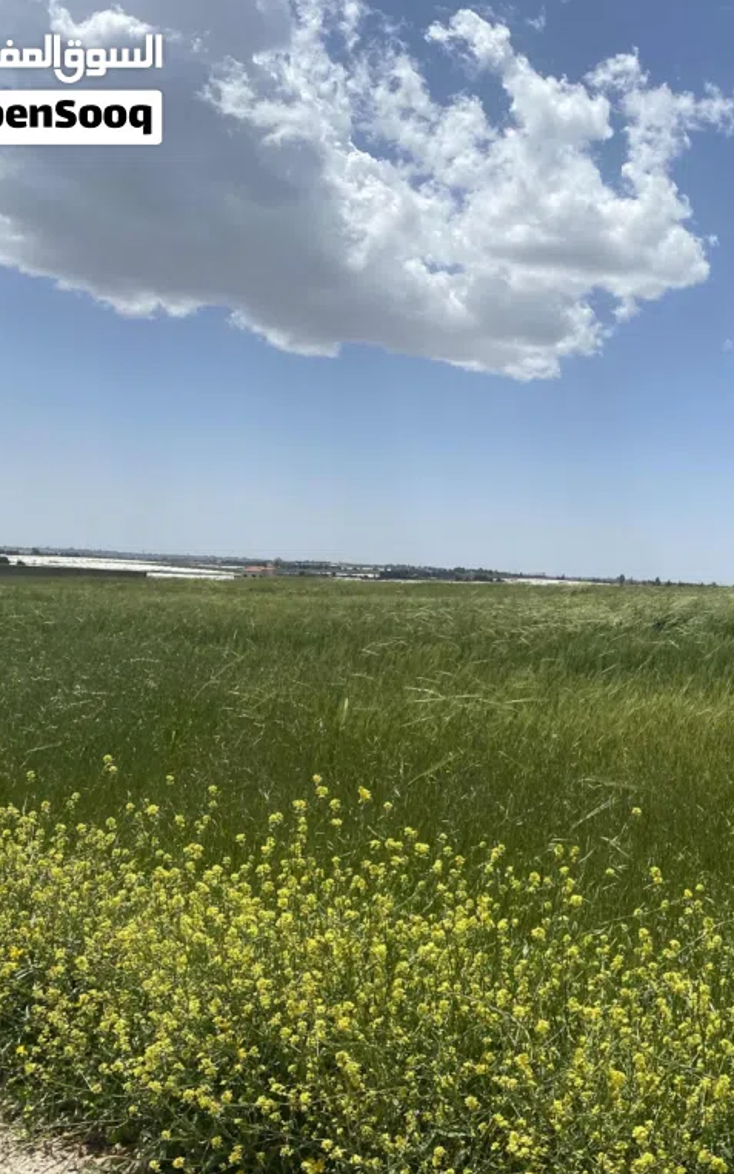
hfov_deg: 32.4
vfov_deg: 52.7
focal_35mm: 37
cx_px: 689
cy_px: 588
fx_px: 1184
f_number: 1.8
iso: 32
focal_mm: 4.25
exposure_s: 1/5025
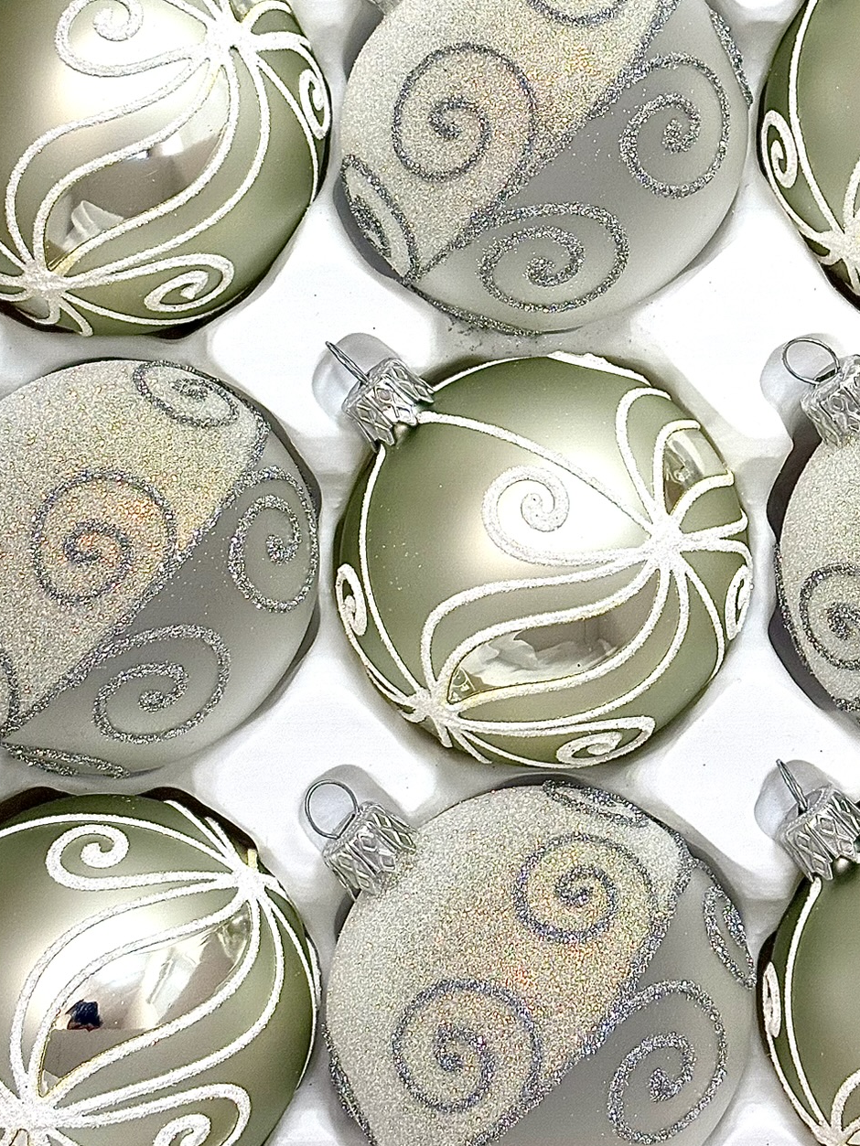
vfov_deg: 22.9
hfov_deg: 17.4
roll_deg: -0.8
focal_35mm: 85
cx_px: 504
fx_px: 2815
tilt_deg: -27.9
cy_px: 350
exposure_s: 1/50
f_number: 1.6
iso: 64
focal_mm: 5.96
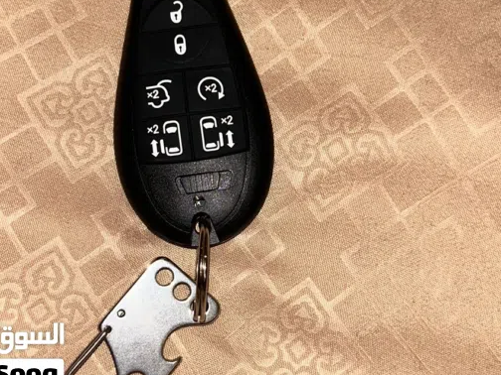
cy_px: 180
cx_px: 214
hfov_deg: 55.1
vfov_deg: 42.9
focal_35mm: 33
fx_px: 478
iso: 32
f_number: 1.5
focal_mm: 5.7
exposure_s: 1/50
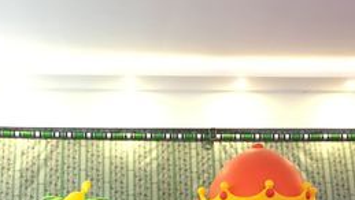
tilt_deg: +0.3
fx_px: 735
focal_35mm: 78
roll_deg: -0.3
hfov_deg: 27.1
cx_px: 158
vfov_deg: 14.8
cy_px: 259
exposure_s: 1/17
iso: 200
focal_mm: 4.15
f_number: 2.2
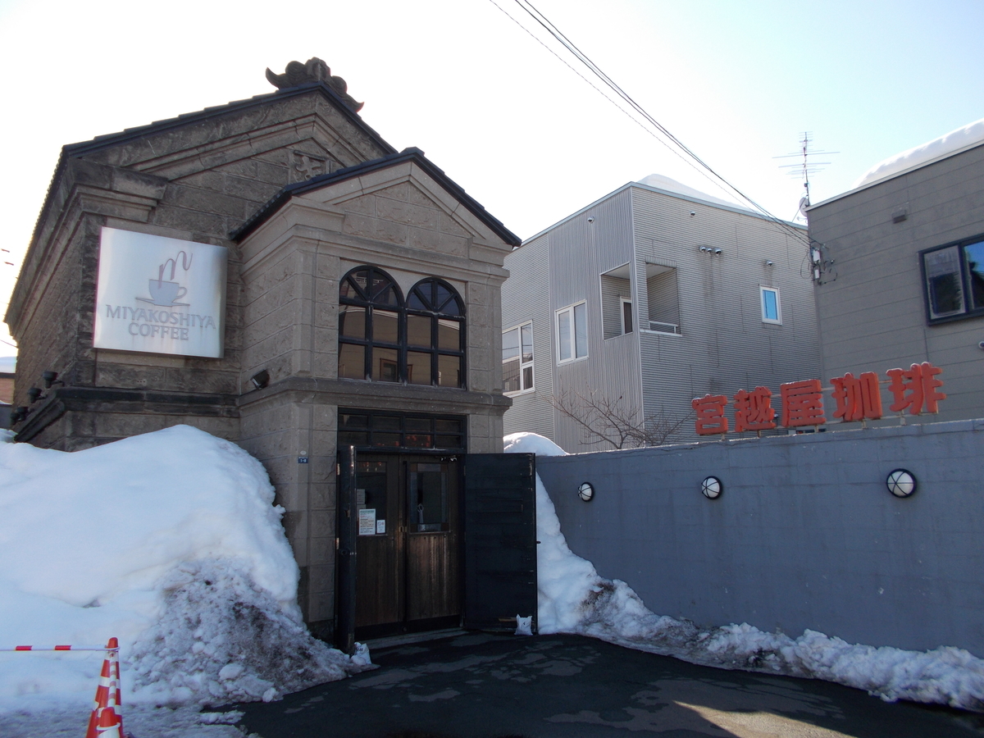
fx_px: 739
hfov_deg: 67.3
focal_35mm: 26
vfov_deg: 53.1
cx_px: 492
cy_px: 369
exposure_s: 1/500
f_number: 3.2
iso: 80
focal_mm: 4.6
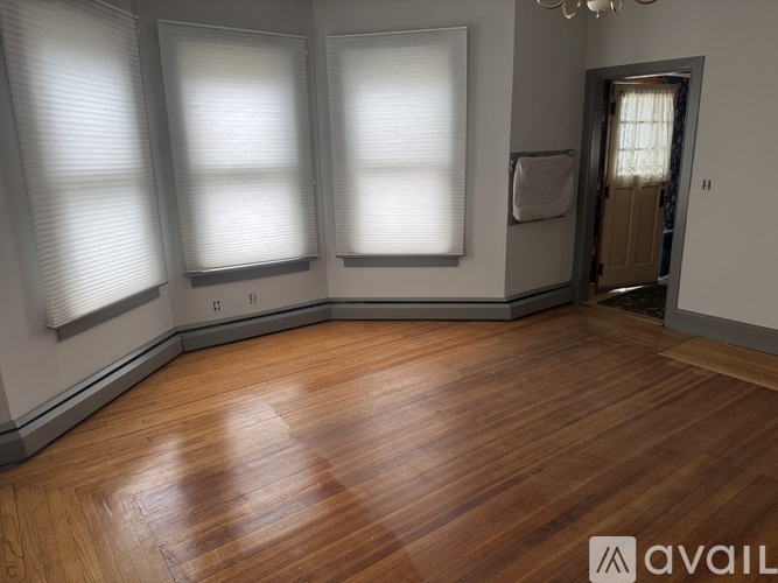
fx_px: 539
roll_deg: +1.2
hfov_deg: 71.6
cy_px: 292
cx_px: 389
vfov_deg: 56.8
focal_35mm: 24
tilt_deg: -15.4
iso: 160
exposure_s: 1/121
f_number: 1.78
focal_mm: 6.76
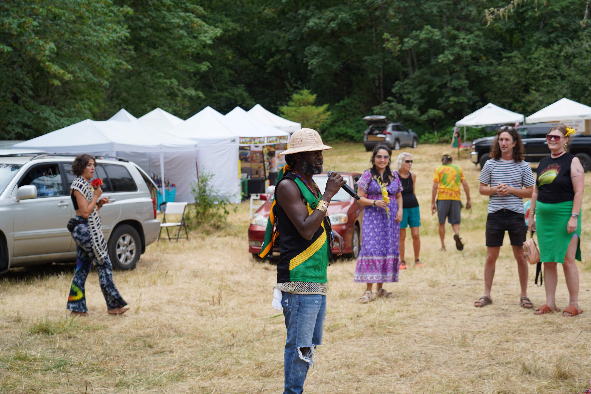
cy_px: 197
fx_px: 936
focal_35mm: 57
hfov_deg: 35.1
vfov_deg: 23.8
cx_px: 296
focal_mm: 57
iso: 100
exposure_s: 1/100
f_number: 4
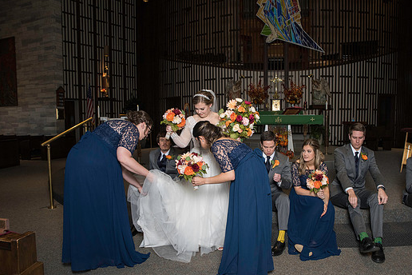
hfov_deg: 67.3
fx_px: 309
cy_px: 149
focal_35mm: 27
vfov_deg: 47.9
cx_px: 220
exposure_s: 1/160
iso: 1000
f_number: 6.3
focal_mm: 24
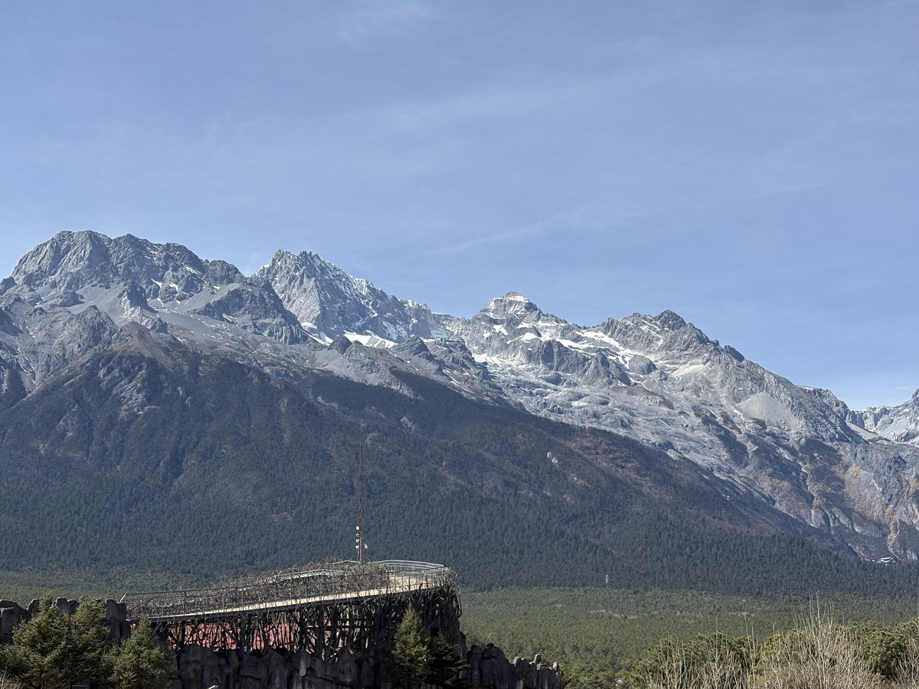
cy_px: 344
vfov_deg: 28.0
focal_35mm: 52
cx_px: 460
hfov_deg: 36.8
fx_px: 1381
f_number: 1.6
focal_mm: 5.96
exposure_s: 1/3125
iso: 32
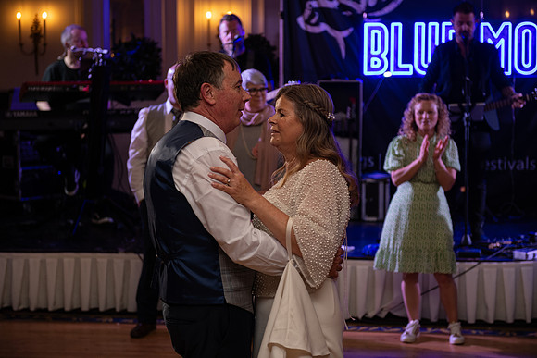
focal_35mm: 70
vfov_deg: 19.5
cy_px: 179
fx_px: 1044
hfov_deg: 28.8
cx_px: 268
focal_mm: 70
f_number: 3.5
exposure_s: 1/160
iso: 500
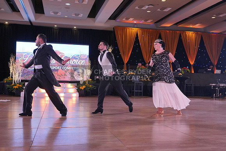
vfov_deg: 36.0
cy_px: 76
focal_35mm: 37
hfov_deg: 51.9
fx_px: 232
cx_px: 113
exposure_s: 1/400
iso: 1600
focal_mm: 25
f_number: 4
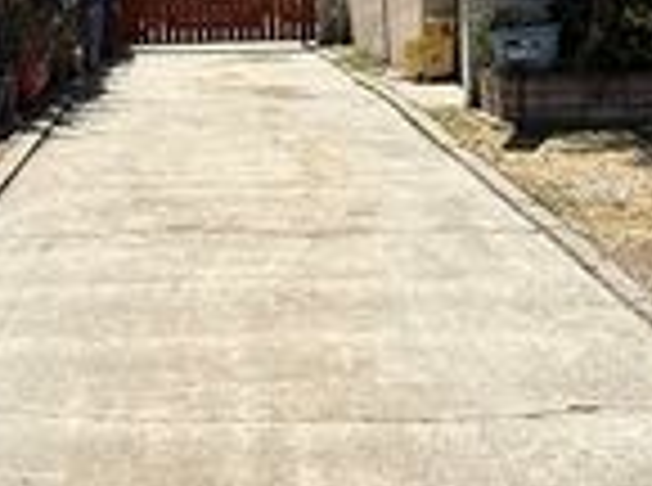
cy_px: -122
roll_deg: +1.0
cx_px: 202
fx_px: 1165
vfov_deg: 21.6
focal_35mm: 62
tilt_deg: +4.2
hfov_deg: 31.0
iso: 50
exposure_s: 1/3125
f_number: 2.2
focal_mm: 2.22
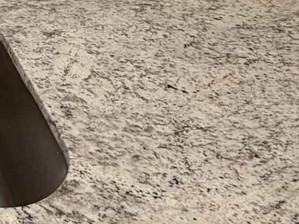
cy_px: -181
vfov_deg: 16.6
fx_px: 639
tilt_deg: -14.2
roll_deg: +1.2
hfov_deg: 20.8
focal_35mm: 74
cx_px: -194
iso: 160
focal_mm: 2.22
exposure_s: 1/120
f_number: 2.2
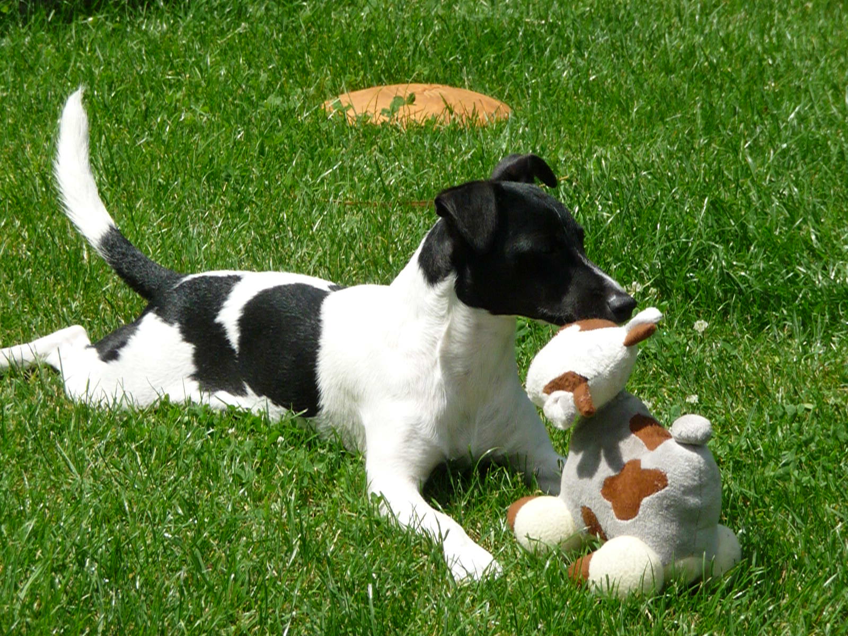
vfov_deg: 8.7
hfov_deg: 11.6
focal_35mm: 170
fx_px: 4165
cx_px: 424
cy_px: 318
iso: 500
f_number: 11
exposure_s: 1/500
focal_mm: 29.1
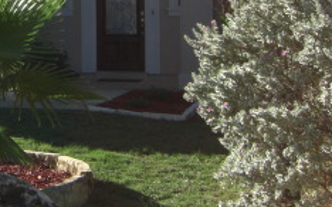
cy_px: -51
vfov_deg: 11.6
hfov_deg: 17.8
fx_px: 995
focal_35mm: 110
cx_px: -98
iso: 80
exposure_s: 1/400
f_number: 4
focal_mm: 7.9
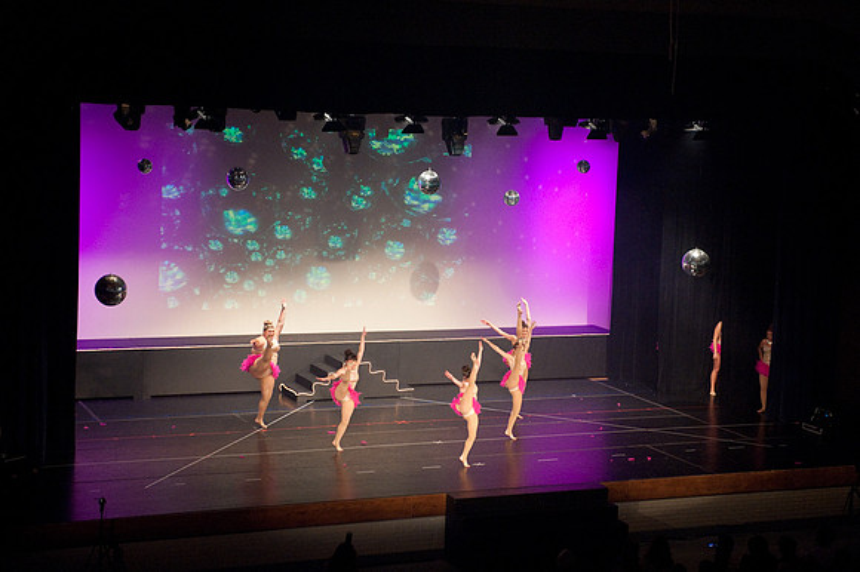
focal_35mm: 70
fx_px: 1671
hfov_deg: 28.9
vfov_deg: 19.4
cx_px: 430
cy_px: 286
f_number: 4
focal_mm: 70
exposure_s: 1/200
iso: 3200
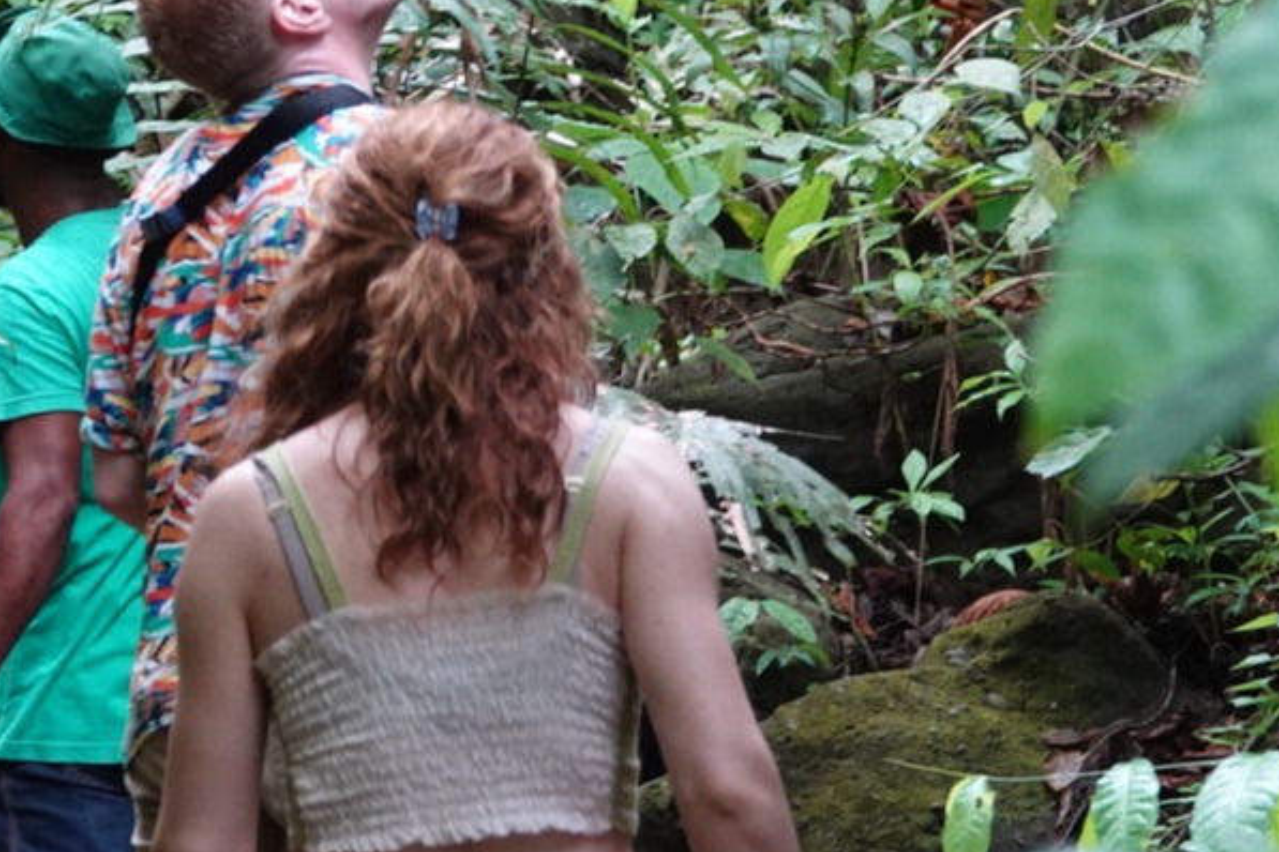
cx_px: 403
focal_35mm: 386
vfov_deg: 3.6
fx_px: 13713
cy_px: 422
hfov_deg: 5.3
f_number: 4
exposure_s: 1/100
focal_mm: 52.82
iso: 800
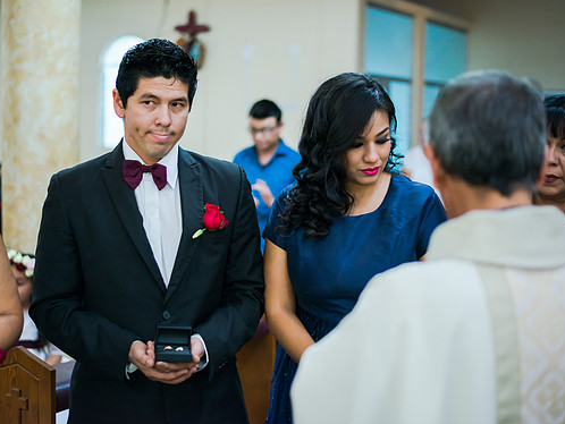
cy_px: 210
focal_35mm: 56
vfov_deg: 26.1
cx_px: 265
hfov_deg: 34.3
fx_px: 914
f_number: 1.8
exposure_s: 1/320
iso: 1000
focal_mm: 50
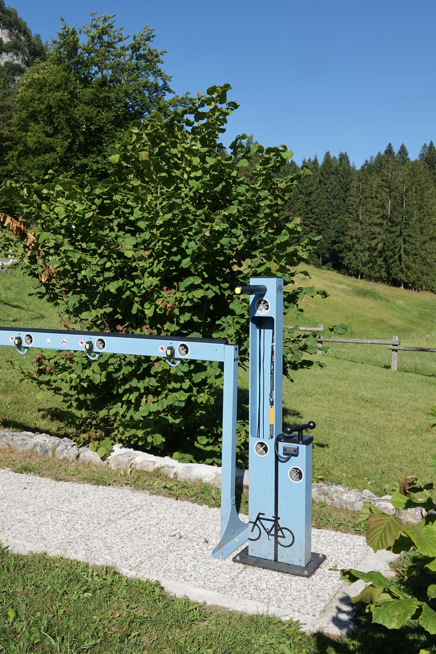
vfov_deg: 55.8
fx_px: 618
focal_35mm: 34
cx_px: 218
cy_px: 327
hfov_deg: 38.9
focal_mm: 12.63
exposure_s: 1/800
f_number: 4
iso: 100
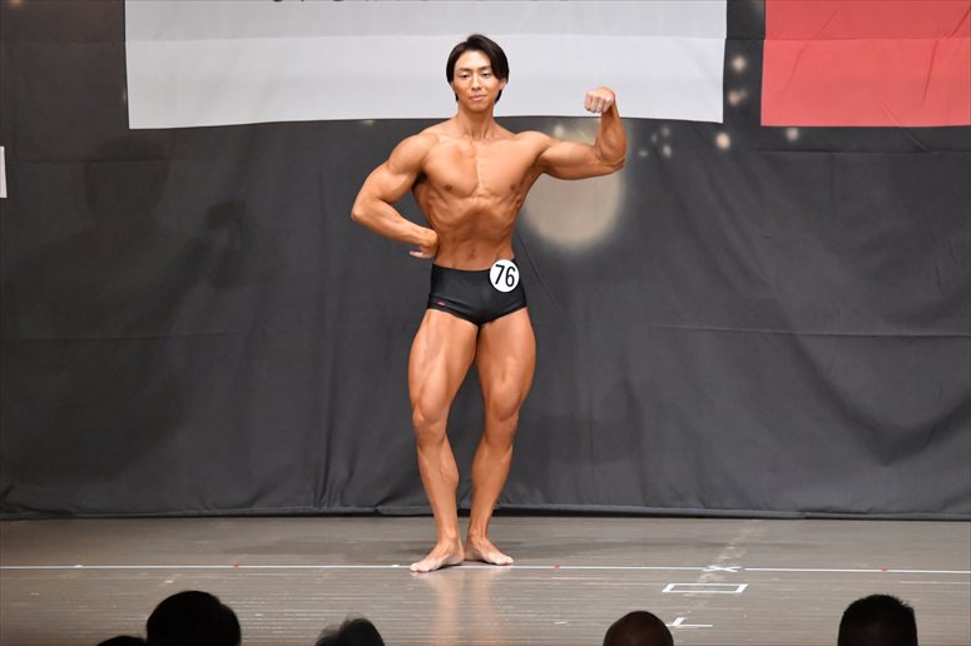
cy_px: 323
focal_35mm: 225
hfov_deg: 9.2
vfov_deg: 6.1
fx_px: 6066
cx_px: 486
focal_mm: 150
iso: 8000
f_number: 5.6
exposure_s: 1/400
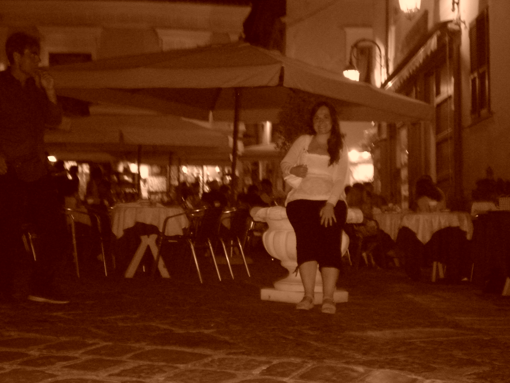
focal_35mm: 56
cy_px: 192
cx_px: 255
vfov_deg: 26.1
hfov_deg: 34.3
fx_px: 825
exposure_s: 1/60
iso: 800
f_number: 3.9
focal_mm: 9.3
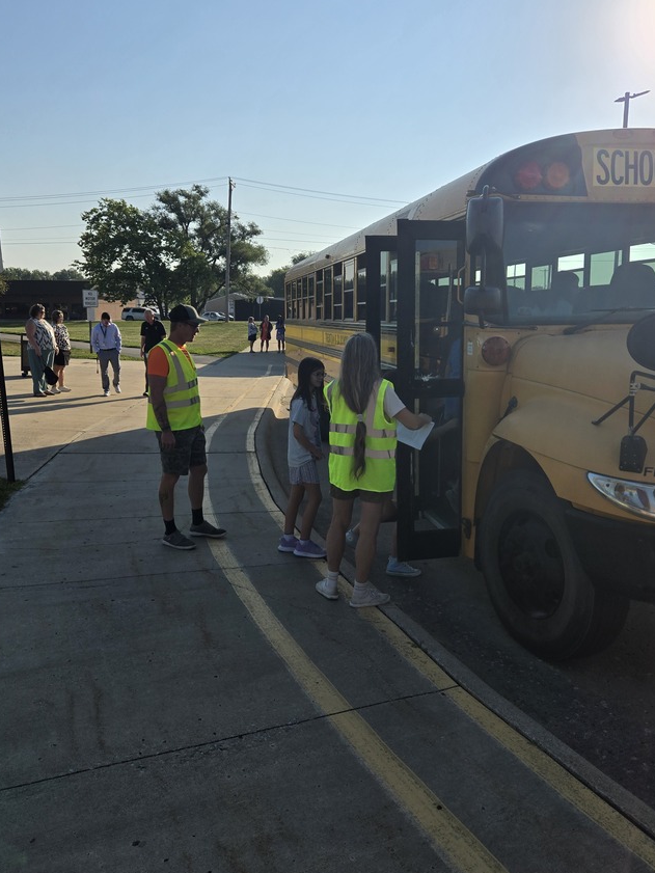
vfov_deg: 63.4
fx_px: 706
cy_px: 407
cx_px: 337
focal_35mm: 28
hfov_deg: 49.7
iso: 25
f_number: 1.8
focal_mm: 5.4
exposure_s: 1/3203
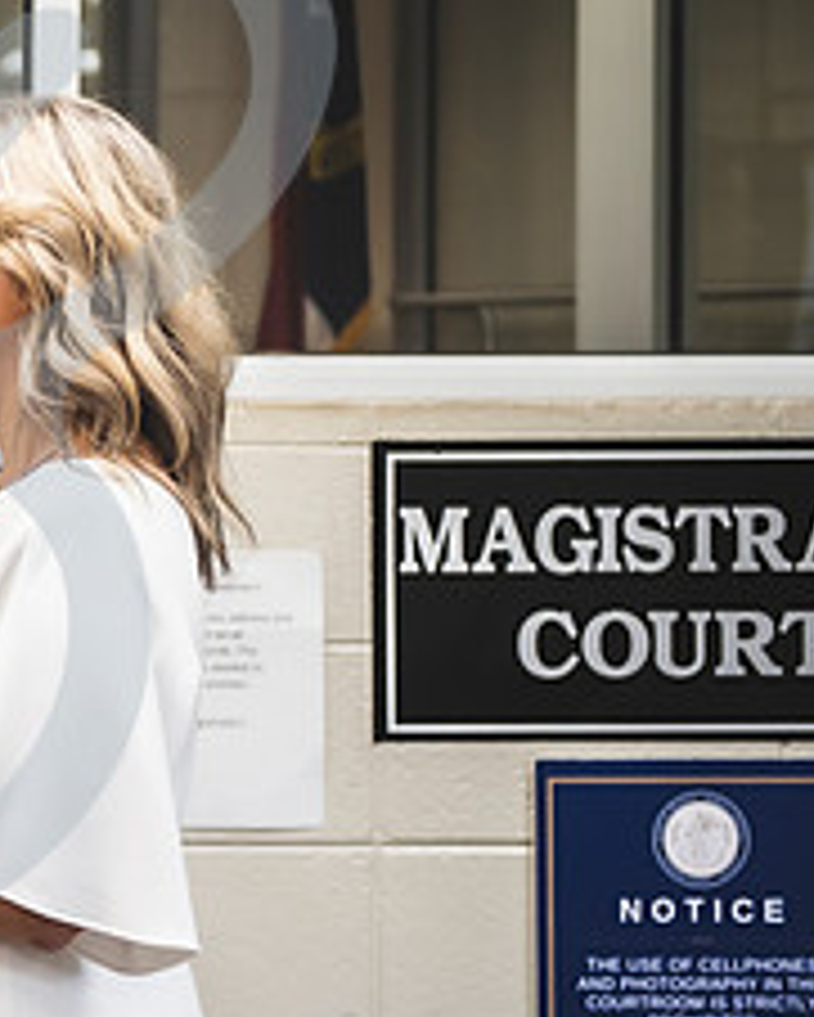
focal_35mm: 141
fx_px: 4243
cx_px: -378
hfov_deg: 10.6
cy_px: 430
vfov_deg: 13.7
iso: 500
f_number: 2.8
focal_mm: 58
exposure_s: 1/160
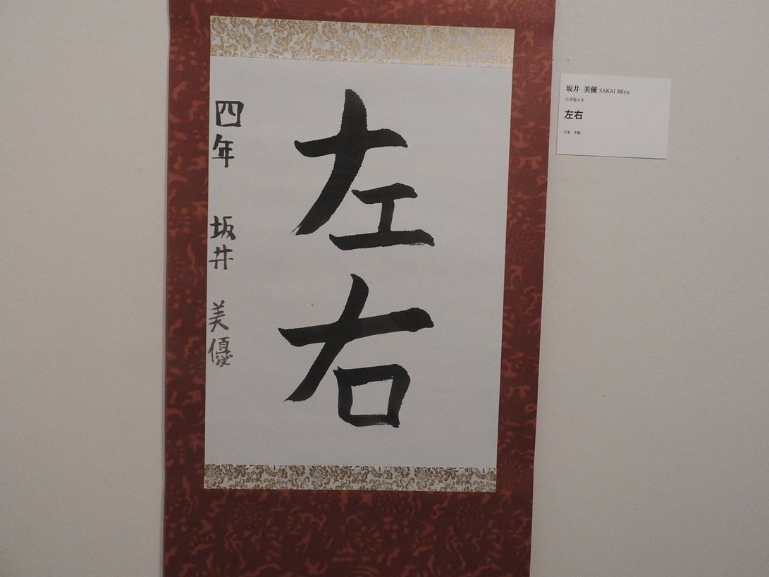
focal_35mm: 25
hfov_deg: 69.4
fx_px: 555
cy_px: 284
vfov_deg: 54.9
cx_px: 393
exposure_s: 1/30
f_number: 3.3
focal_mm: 4.3
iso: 400
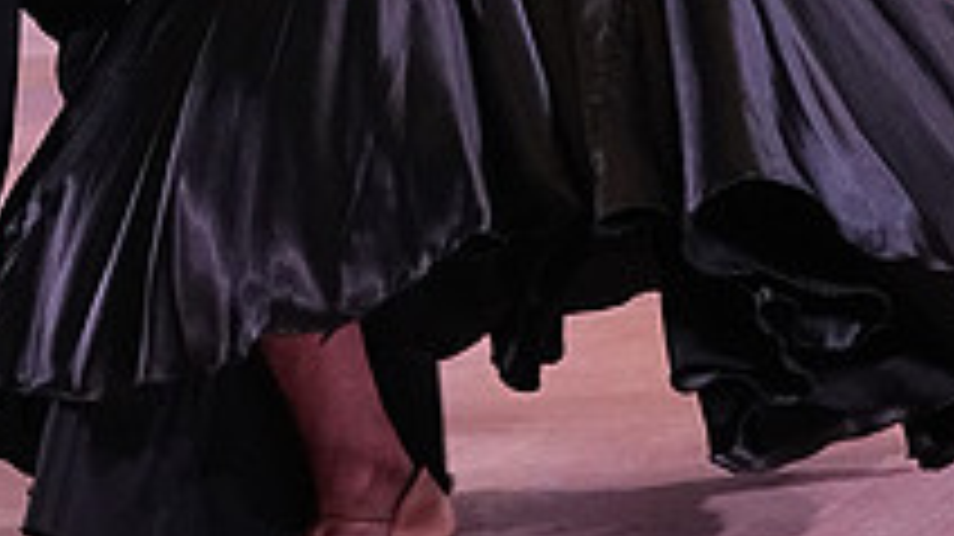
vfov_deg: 5.8
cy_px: -378
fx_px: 5208
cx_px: 232
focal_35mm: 206
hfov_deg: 10.4
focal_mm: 48
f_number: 6.3
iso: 3200
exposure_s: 1/320
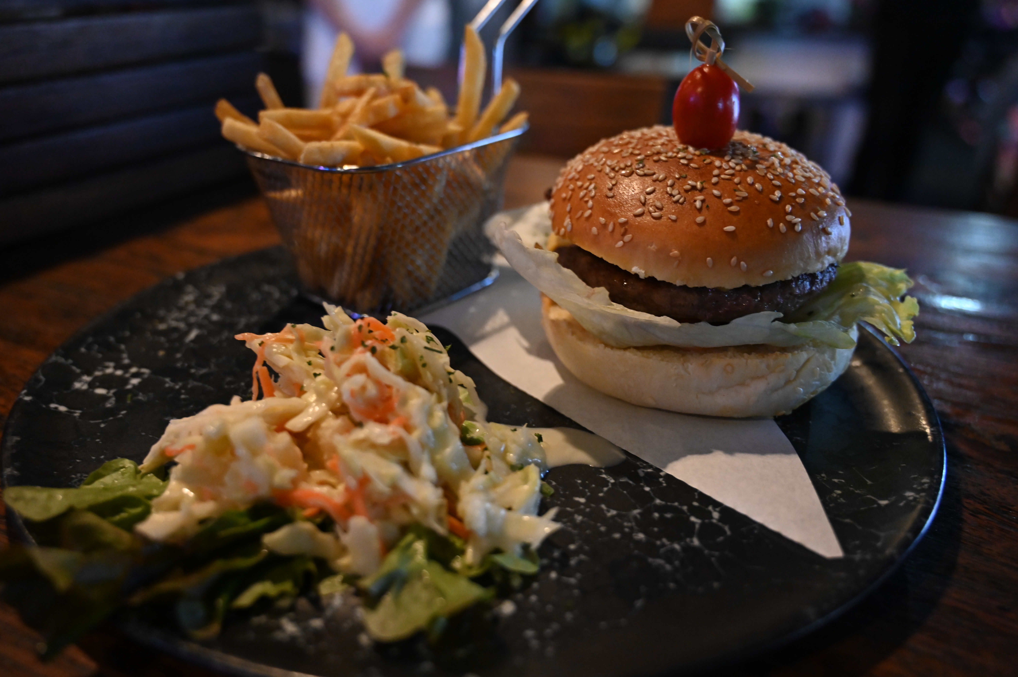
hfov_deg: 63.7
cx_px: 509
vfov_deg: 44.9
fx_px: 819
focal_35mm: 29
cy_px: 338
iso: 5000
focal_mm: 29
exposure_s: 1/60
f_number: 4
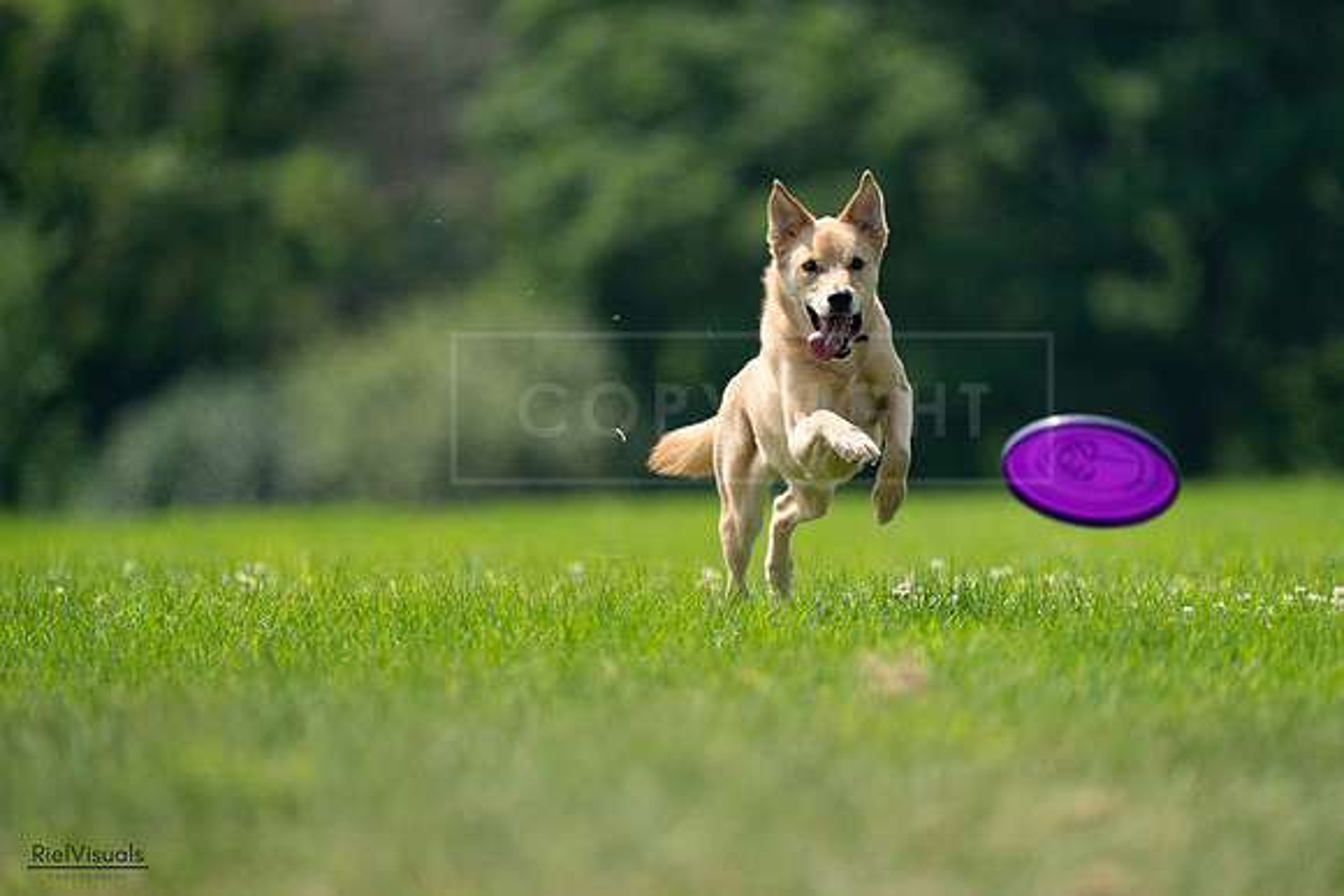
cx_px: 672
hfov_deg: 3.4
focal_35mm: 600
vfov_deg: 2.3
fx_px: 22404
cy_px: 448
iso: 1600
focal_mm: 600
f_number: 6.3
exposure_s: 1/4000
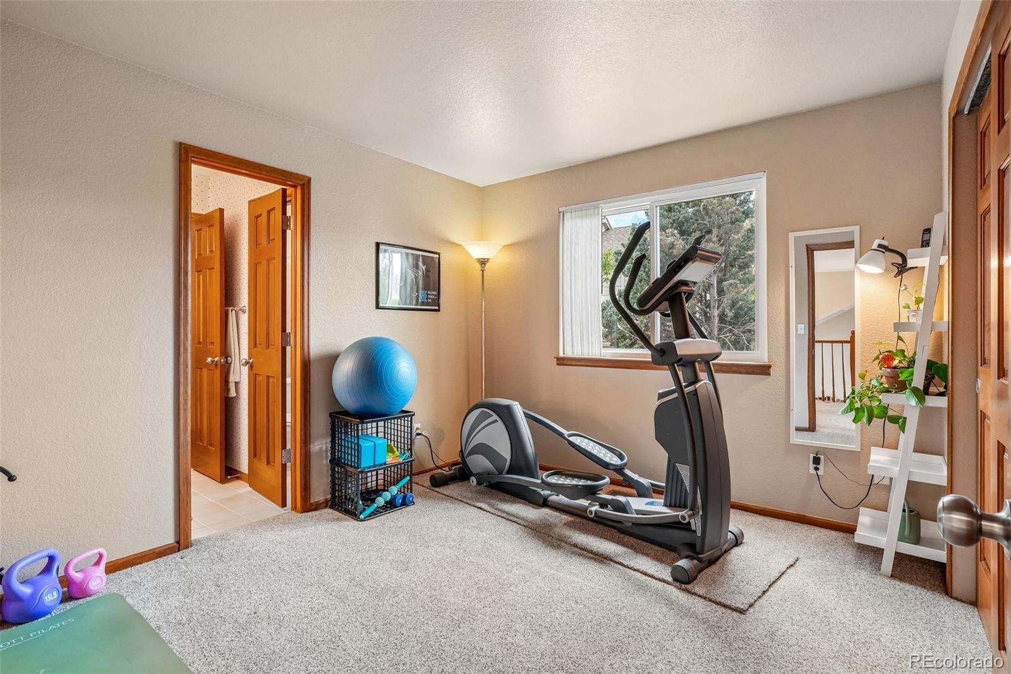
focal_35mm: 16
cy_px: 337
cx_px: 506
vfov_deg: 72.0
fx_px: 463
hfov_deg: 95.0
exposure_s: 1/30
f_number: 8
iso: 500
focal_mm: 11
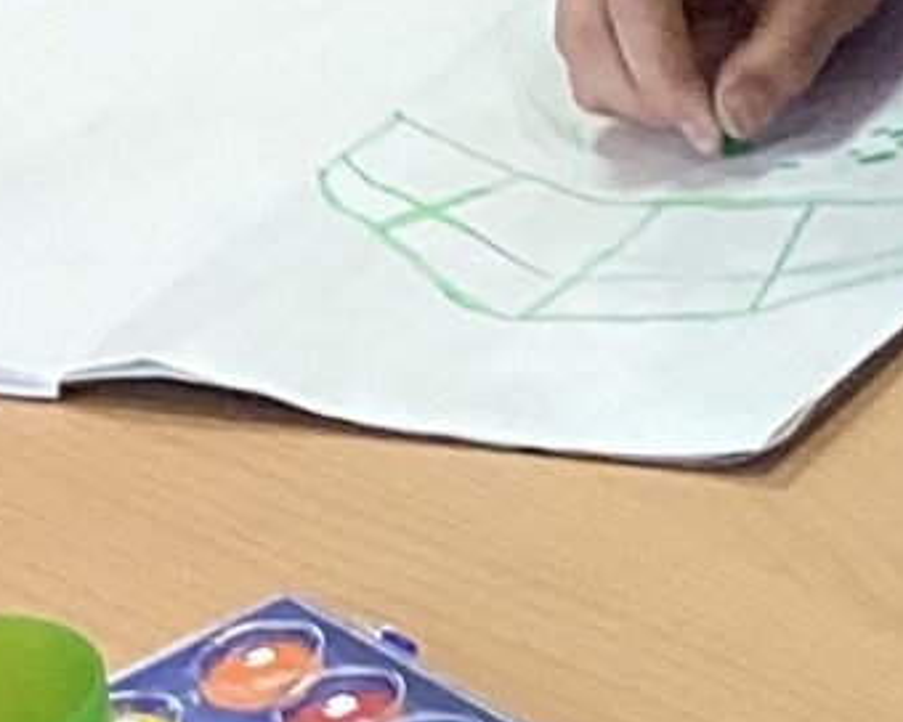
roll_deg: +4.7
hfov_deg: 7.7
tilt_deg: -35.0
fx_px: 6093
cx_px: 2340
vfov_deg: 6.7
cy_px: 987
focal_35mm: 228
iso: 64
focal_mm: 3.3
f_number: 2.4
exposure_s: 1/50
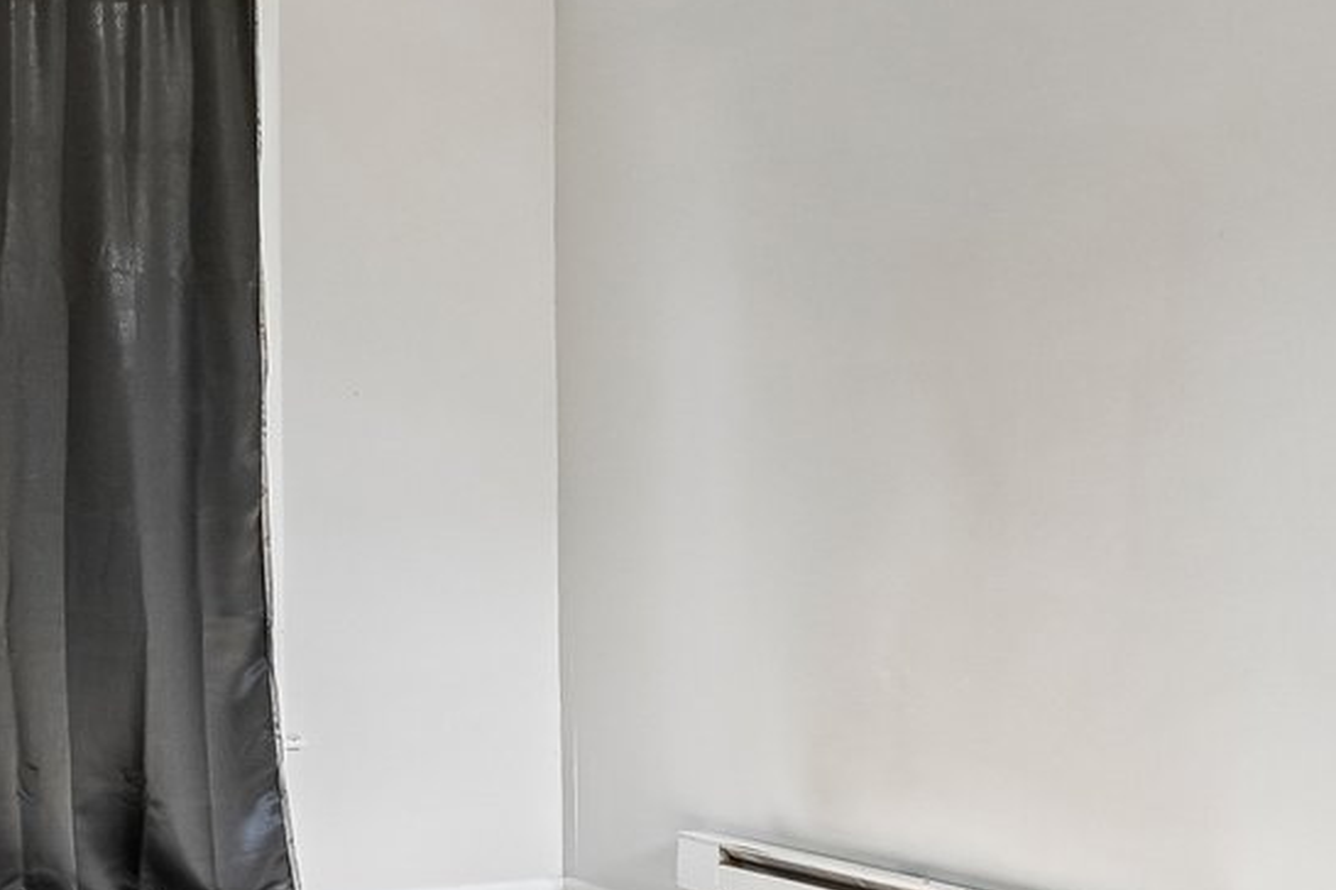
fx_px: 2226
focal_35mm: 60
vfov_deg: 22.6
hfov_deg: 25.4
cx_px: -656
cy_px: 346
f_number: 6.3
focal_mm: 16
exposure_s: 1/100
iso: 1000
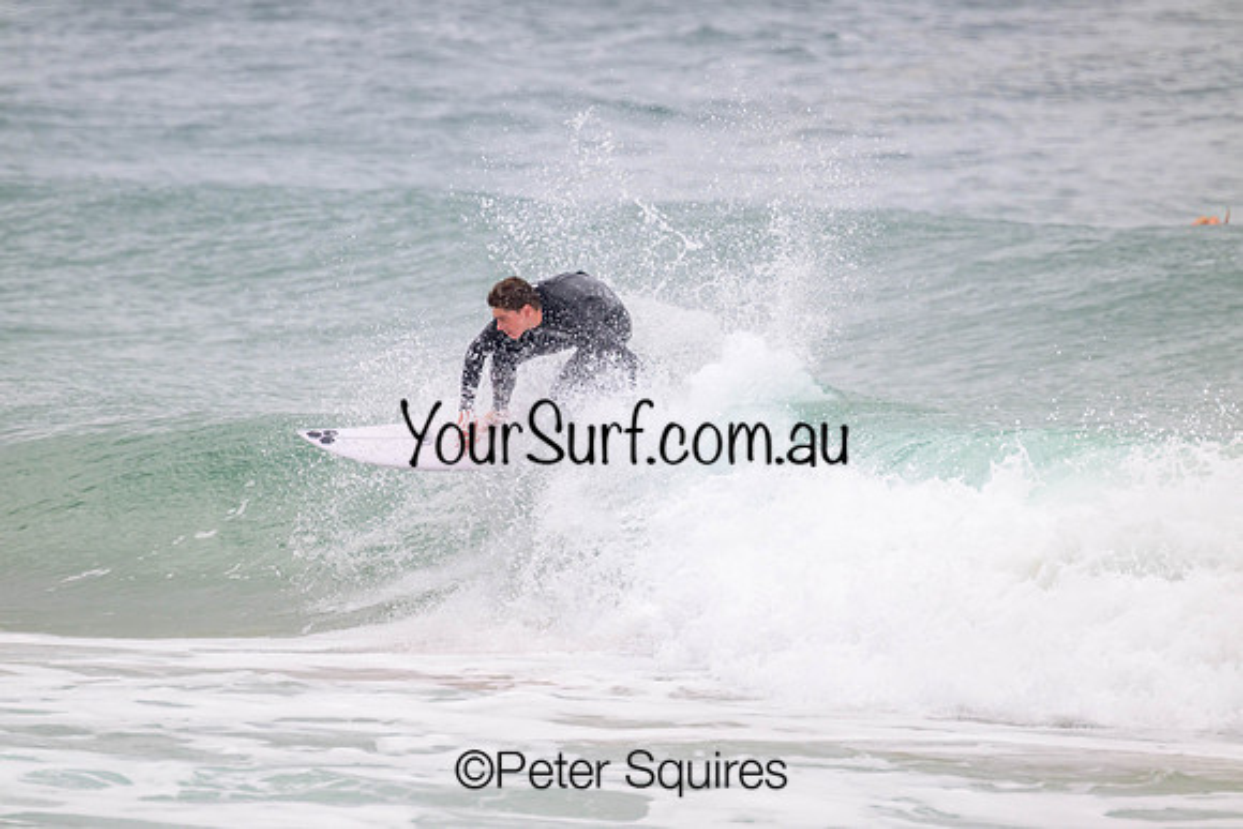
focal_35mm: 800
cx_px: 622
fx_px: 27627
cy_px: 414
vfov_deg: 1.7
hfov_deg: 2.6
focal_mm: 800
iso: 1000
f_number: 11
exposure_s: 1/2000
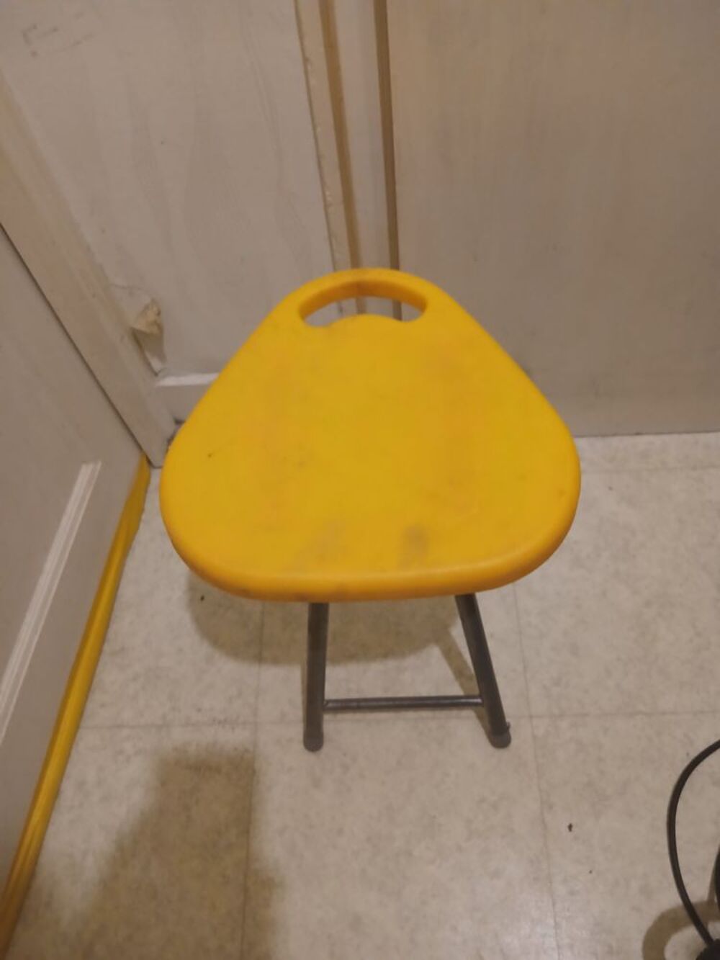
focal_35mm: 26
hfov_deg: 53.1
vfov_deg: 67.3
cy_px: 480
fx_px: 721
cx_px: 360
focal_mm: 3.98
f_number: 1.8
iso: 500
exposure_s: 1/25
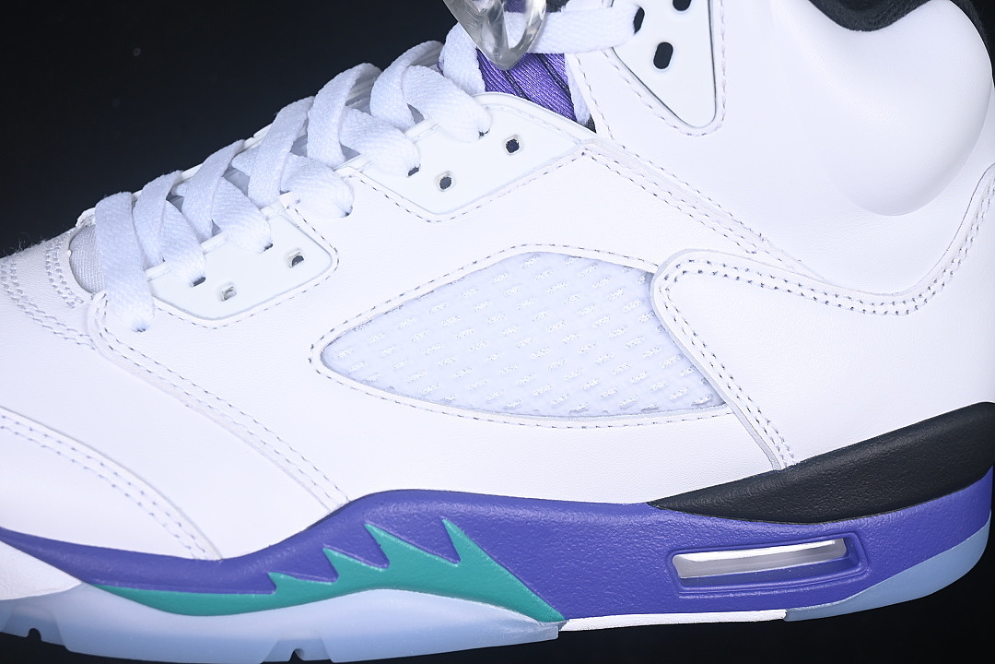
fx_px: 1948
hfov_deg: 28.6
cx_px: 498
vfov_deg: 19.3
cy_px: 332
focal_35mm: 70
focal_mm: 47
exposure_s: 1/80
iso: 160
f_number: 7.1
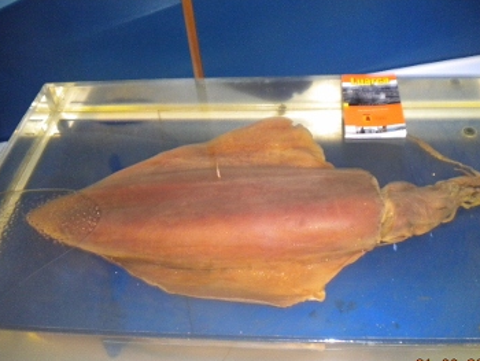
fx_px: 555
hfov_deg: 46.7
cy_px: 203
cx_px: 259
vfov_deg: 35.9
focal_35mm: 40
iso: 400
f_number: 3.1
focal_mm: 6.3
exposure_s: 1/30
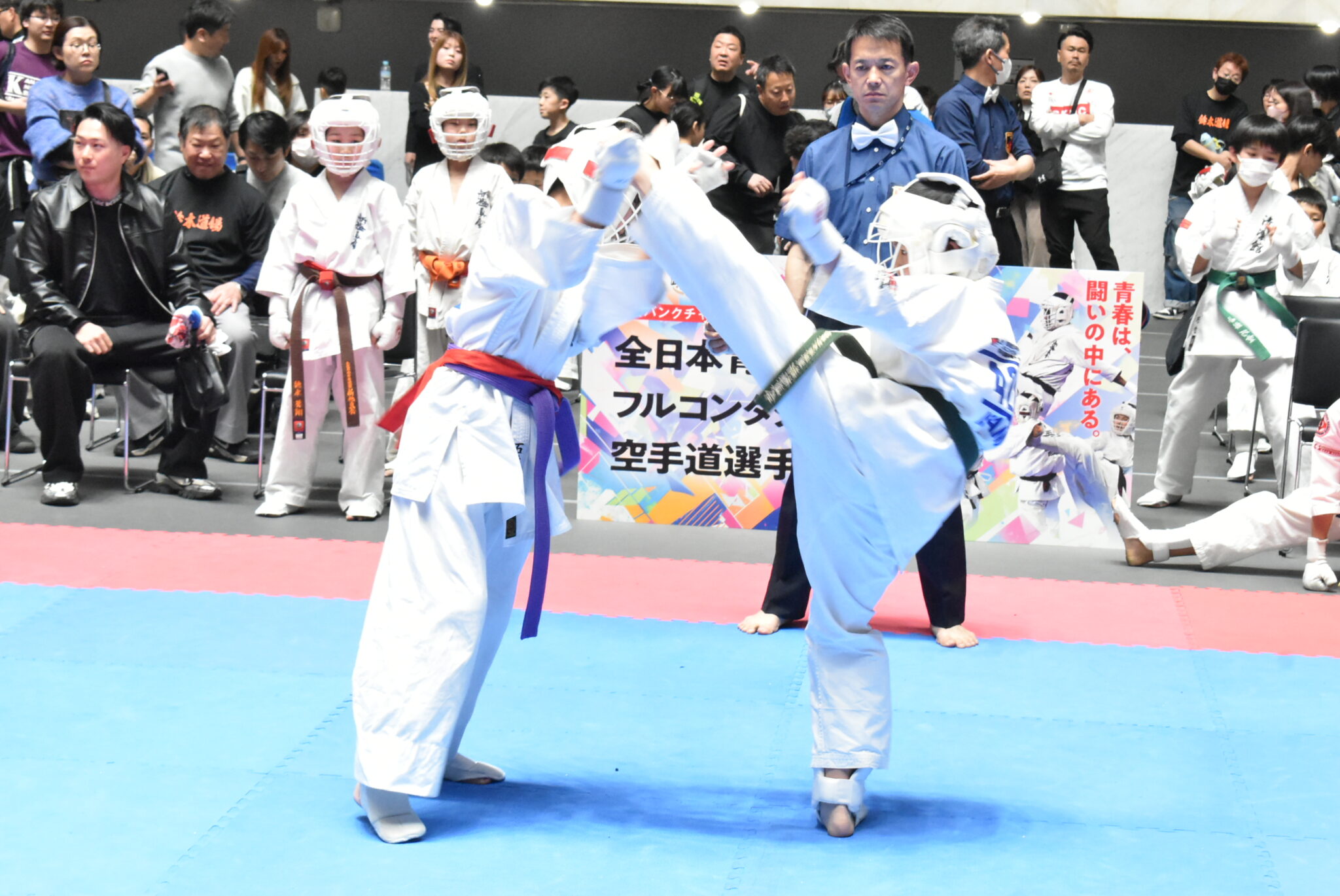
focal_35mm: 82
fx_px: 3073
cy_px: 448
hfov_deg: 24.6
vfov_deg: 16.6
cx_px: 670
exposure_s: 1/125
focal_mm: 55
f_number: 10
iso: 6400
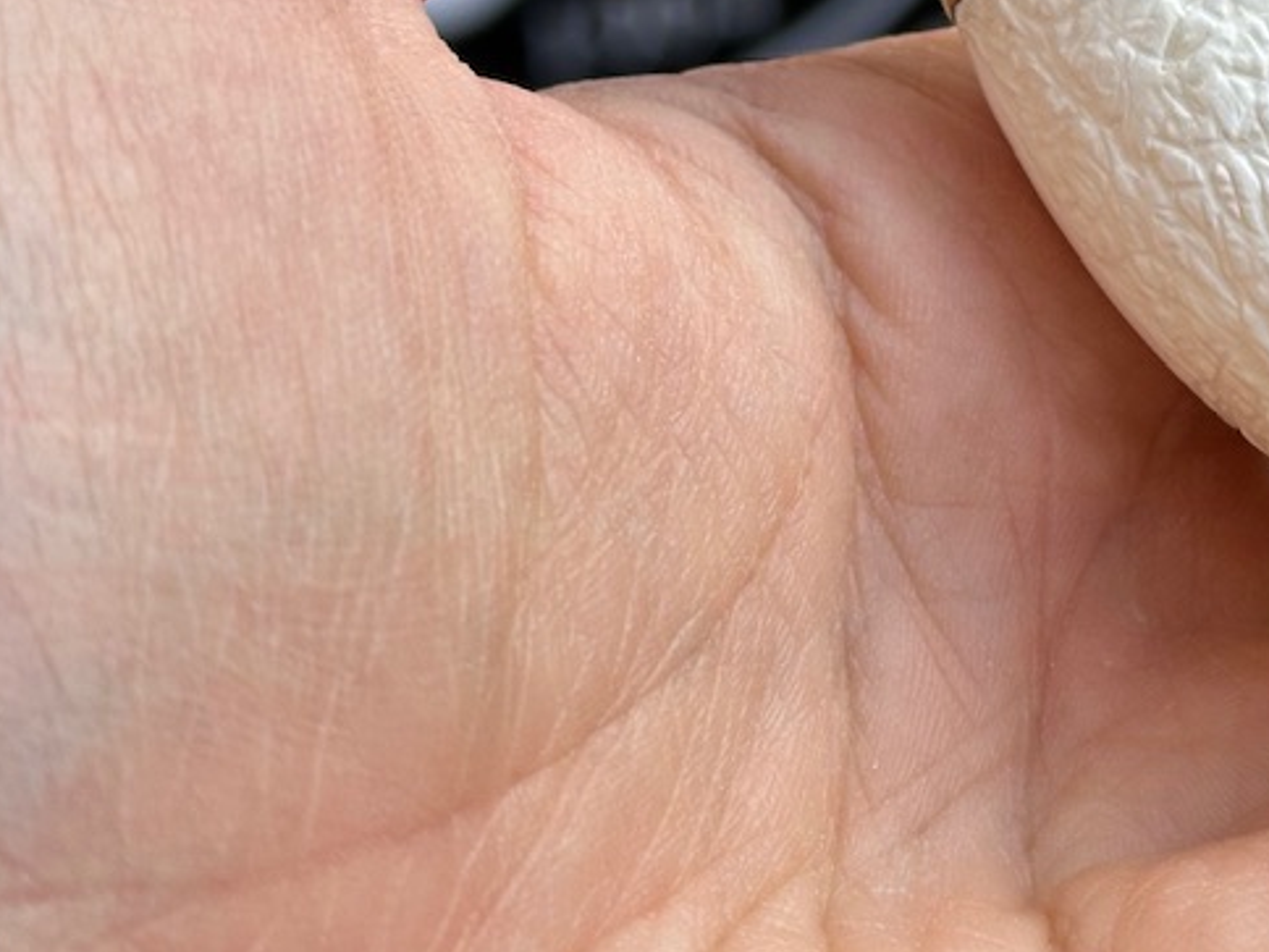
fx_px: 4656
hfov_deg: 15.2
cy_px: -71
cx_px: 1350
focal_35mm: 127
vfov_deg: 11.5
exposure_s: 1/216
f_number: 1.78
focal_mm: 6.86
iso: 50
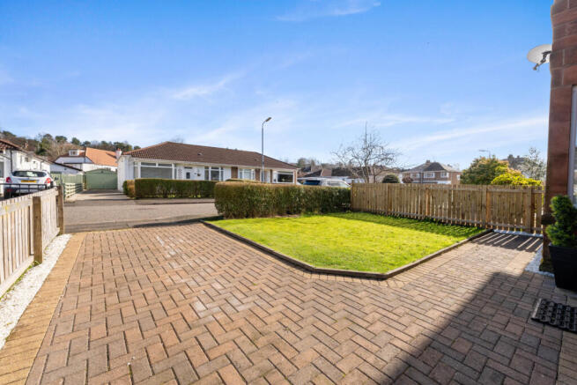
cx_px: 288
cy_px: 192
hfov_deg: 104.2
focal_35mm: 14
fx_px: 224
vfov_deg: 81.2
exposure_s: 1/1250
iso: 640
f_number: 9
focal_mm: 14
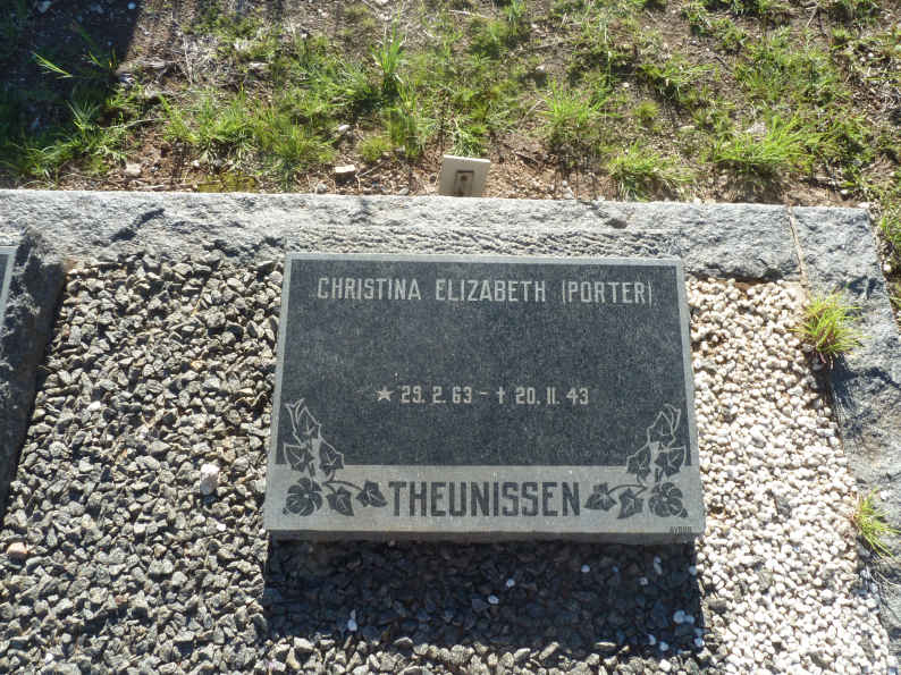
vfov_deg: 54.9
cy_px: 338
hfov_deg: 69.4
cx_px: 450
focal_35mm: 25
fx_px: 651
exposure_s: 1/100
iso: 80
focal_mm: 4.1
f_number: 6.3
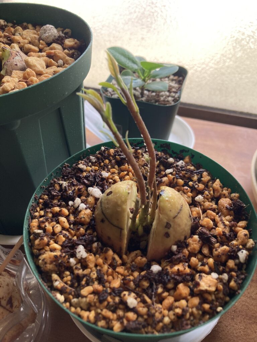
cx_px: 128
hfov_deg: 49.7
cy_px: 171
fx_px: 277
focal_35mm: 28
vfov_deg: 63.4
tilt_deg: -46.2
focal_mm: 3.99
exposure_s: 1/121
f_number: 1.8
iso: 50
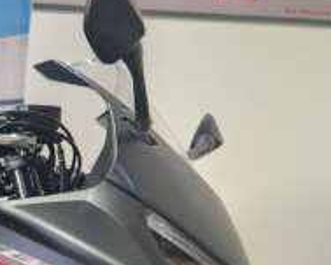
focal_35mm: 75
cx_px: -105
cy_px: 334
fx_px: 734
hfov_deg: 22.6
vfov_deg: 19.1
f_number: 1.8
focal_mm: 5.4
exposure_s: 1/100
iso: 500
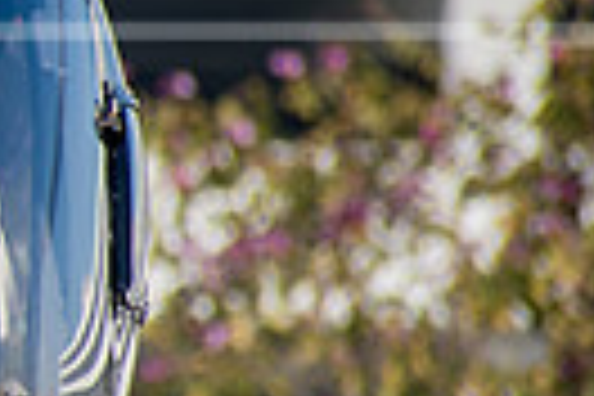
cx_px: -616
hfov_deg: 1.2
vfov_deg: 0.8
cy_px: 137
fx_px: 28196
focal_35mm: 1709
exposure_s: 1/400
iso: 100
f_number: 6
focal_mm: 260
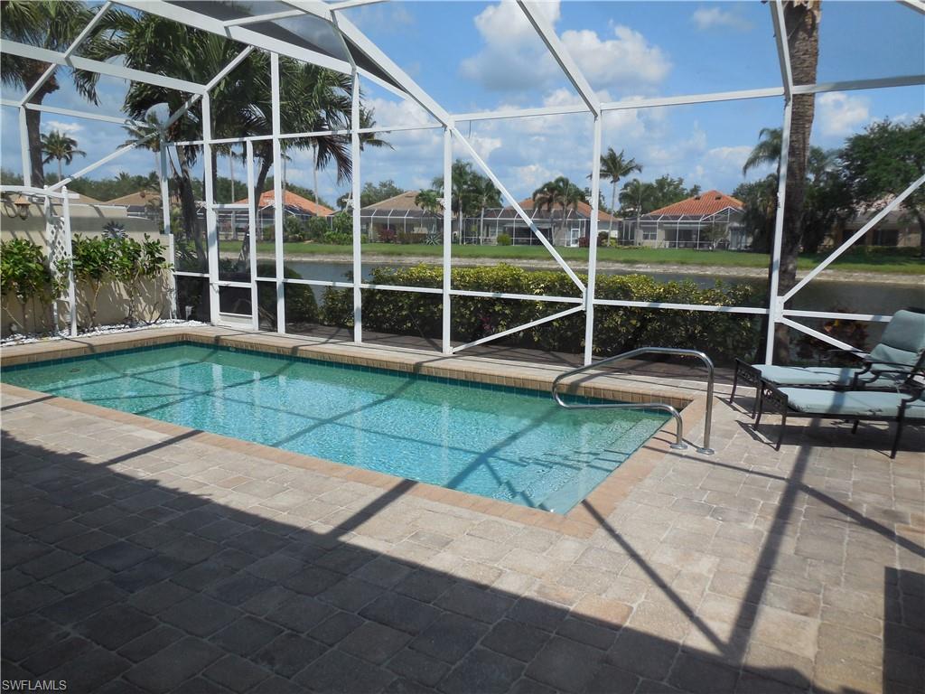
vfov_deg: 54.9
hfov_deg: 69.4
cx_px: 462
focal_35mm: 25
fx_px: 668
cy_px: 347
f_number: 3.1
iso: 125
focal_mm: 4.5
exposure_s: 1/1600
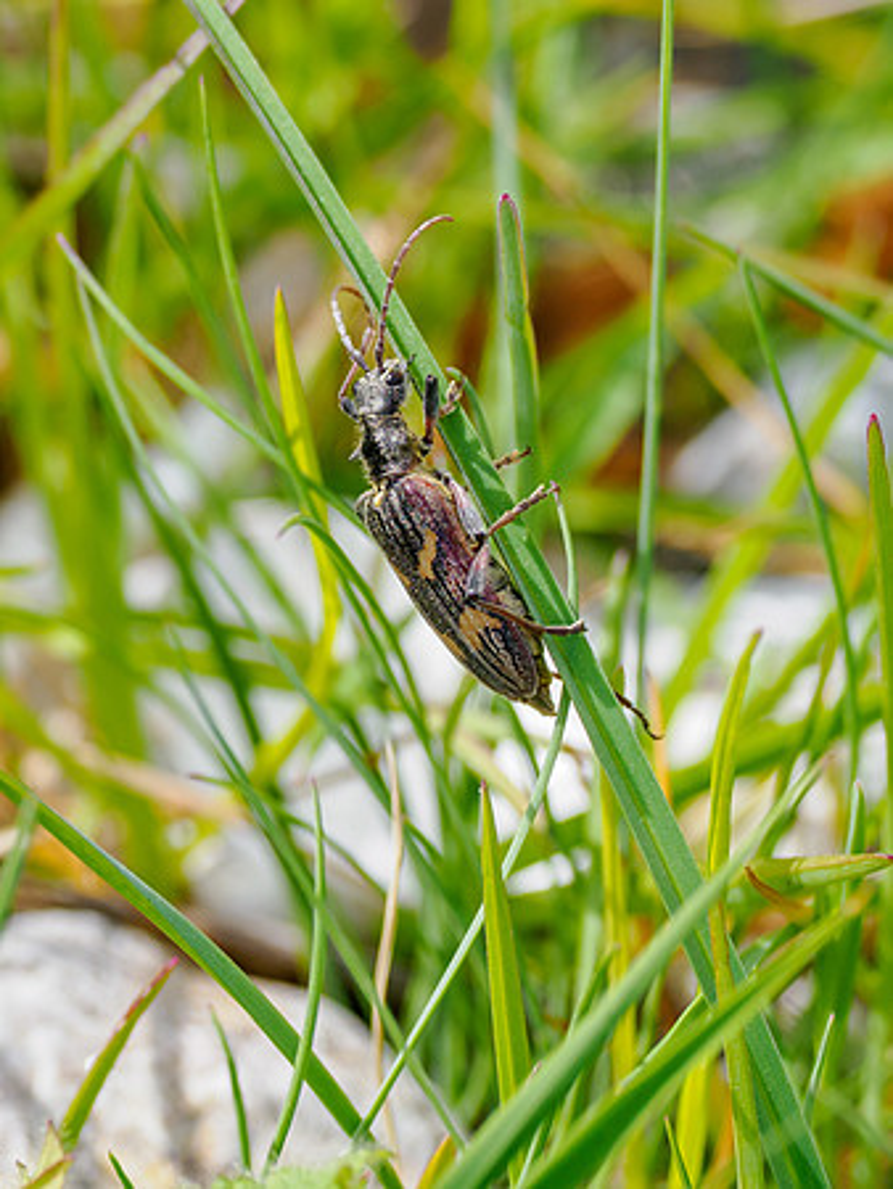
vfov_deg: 1.7
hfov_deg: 1.3
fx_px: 39242
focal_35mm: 1142
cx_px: 561
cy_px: 544
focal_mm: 300
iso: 200
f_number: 4
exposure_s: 1/1000
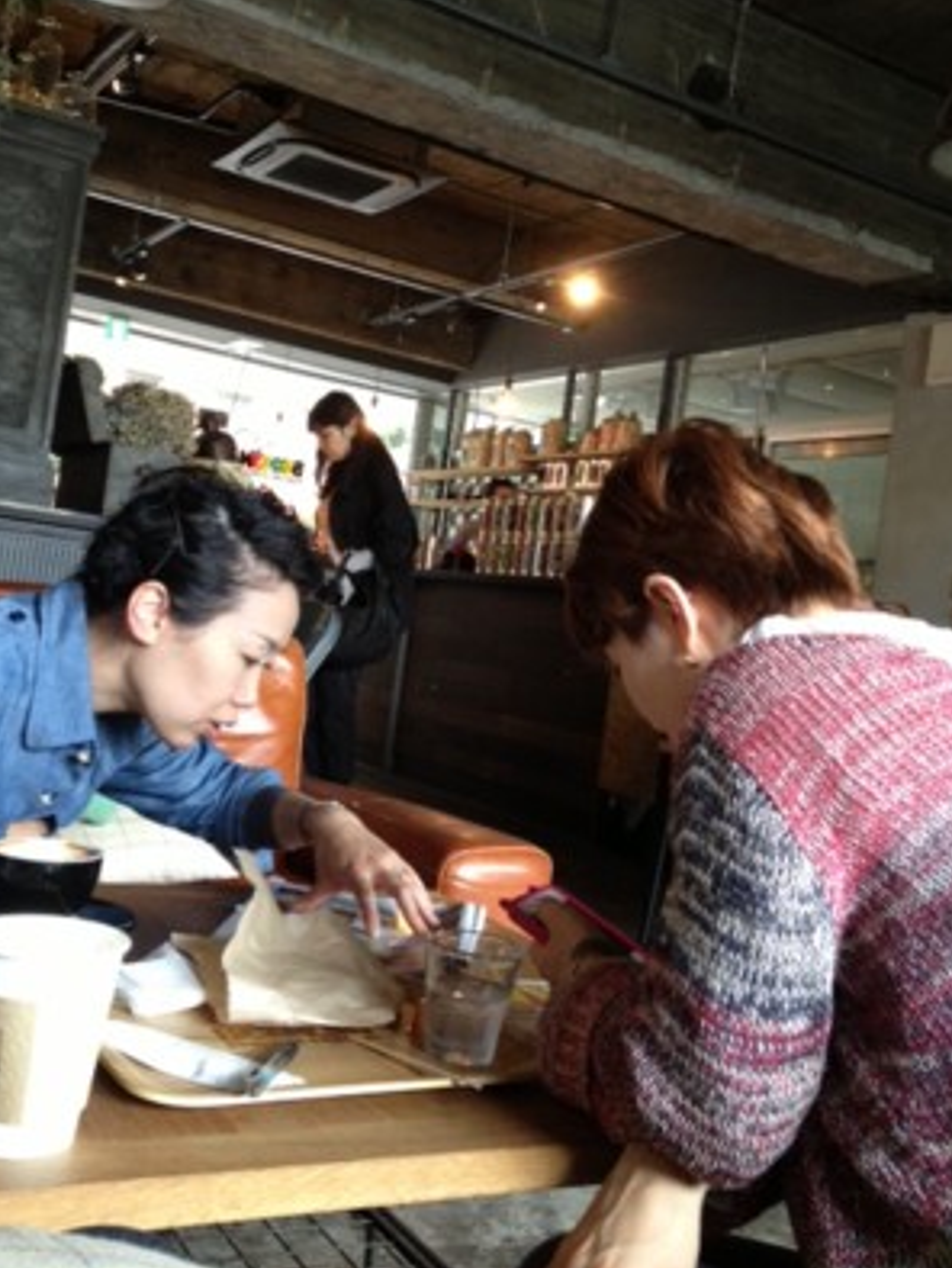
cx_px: 476
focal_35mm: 40
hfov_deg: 36.0
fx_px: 1465
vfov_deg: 46.7
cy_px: 560
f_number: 2.4
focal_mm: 4.28
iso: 160
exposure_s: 1/20
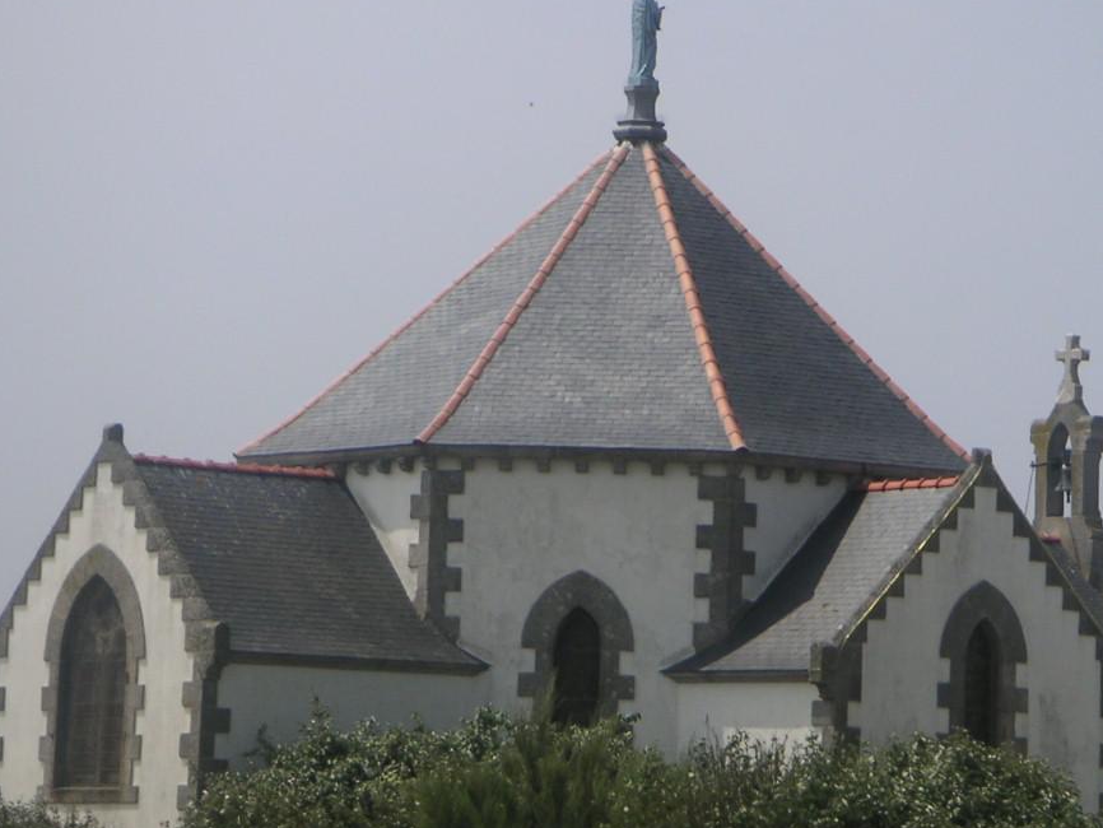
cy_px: 395
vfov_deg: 9.1
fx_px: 5227
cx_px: 665
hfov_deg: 12.0
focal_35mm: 164
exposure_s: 1/750
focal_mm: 17.1
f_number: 3.6
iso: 50
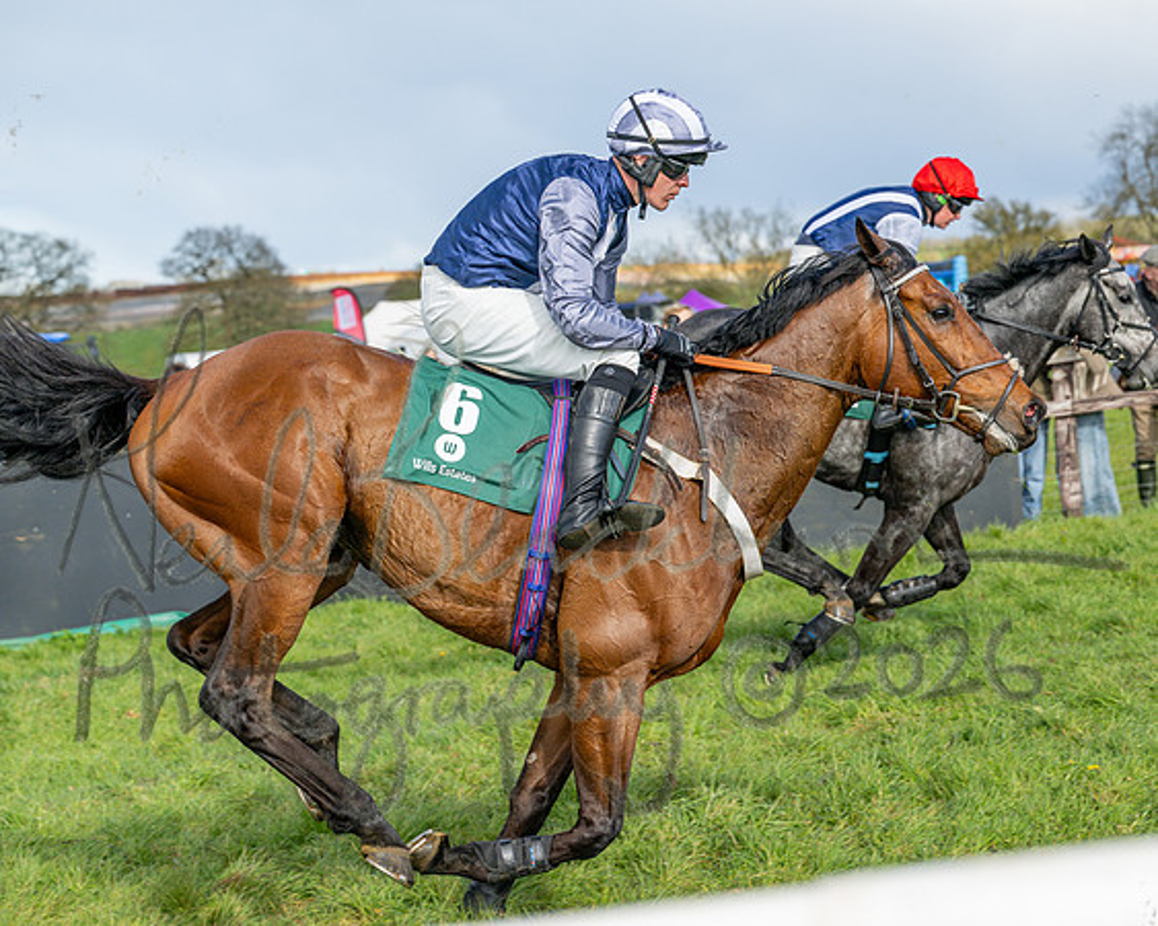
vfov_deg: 19.4
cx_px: 583
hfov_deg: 24.2
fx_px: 2701
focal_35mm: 79
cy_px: 463
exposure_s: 1/1600
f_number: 4.5
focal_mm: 70
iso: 400
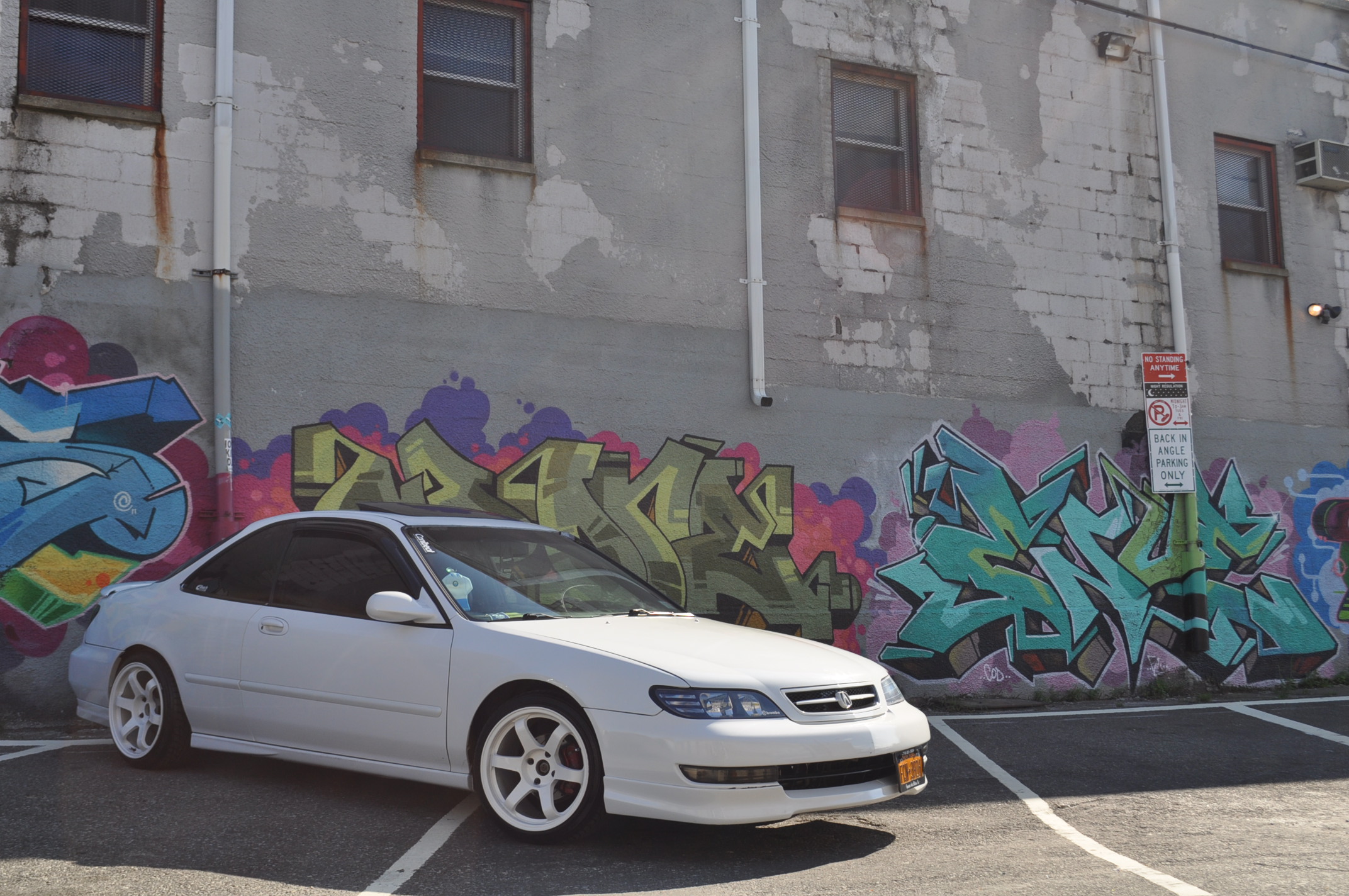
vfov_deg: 31.8
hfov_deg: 46.4
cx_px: 674
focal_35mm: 42
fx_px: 1572
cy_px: 448
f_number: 8
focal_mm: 28
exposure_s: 1/250
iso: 200
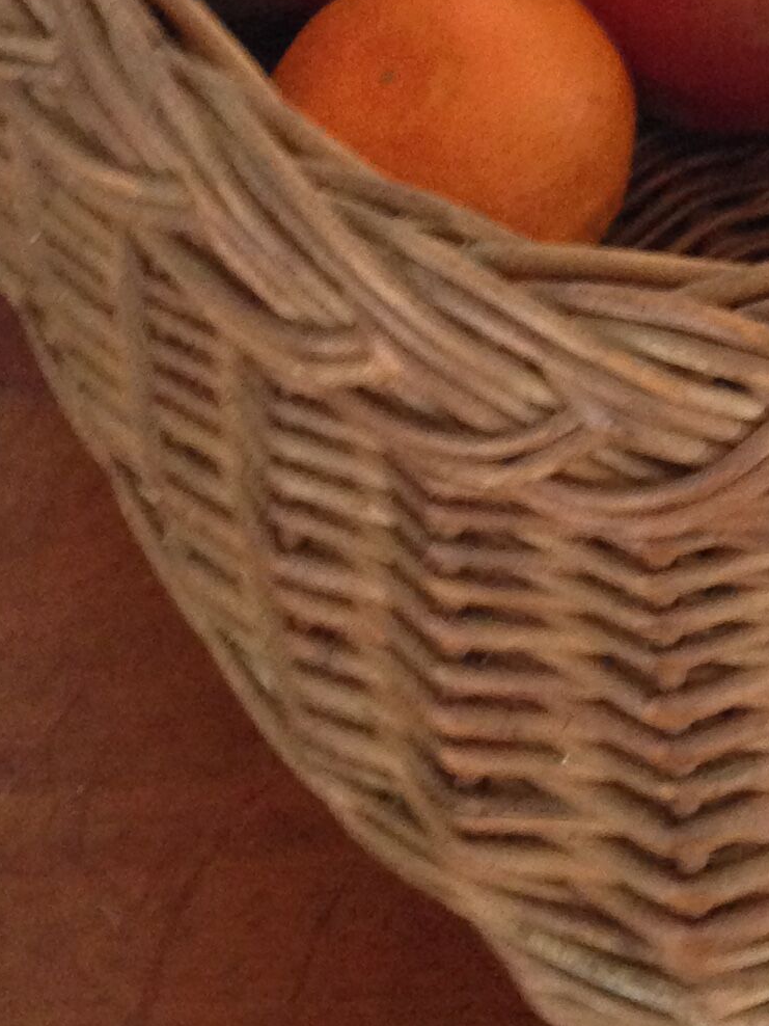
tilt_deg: -35.4
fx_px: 3229
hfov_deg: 13.3
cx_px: 832
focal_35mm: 109
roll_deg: +2.2
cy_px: -360
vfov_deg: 16.9
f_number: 2.4
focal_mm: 4.12
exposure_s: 1/20
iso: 250
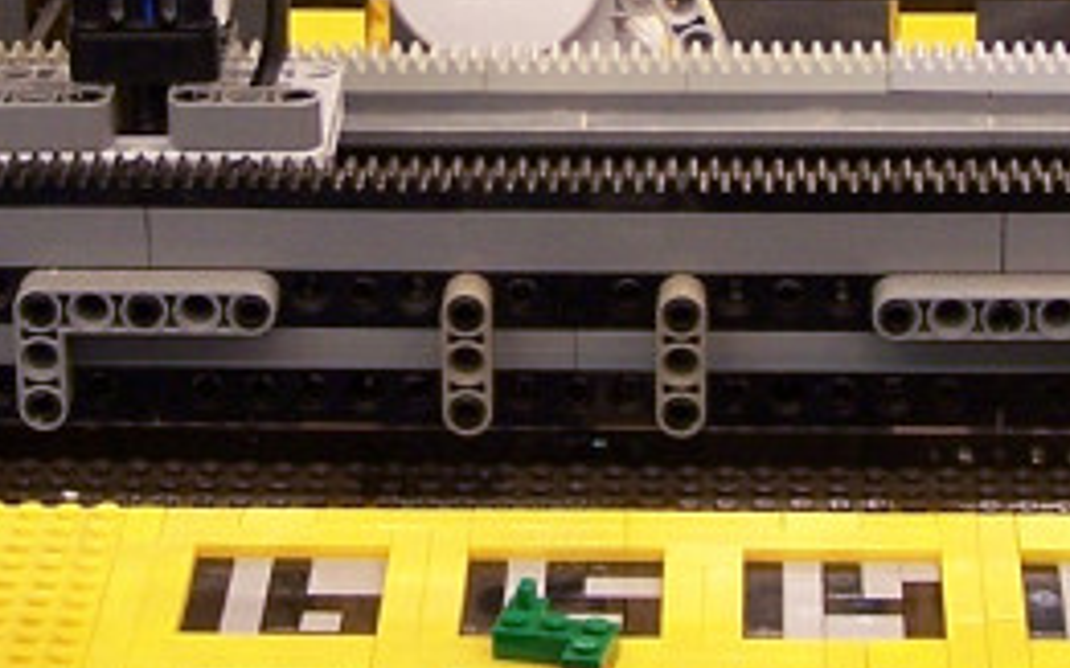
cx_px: 553
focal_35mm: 158
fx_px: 4606
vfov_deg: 8.3
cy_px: 41
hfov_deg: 13.2
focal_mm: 6.3
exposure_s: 1/2
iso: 80
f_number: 2.8
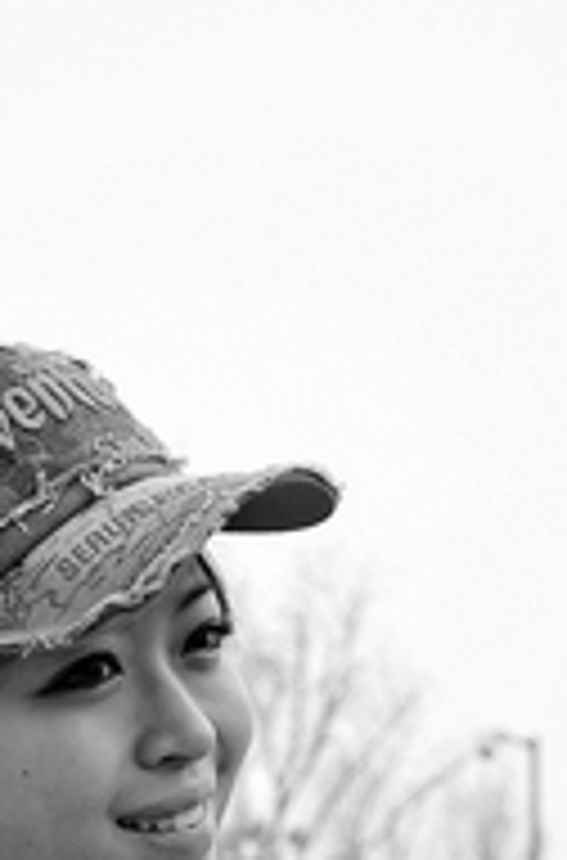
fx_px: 6021
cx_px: 196
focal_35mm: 253
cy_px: 1279
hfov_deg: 5.4
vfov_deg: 8.0
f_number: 5.3
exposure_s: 1/250
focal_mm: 46
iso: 100
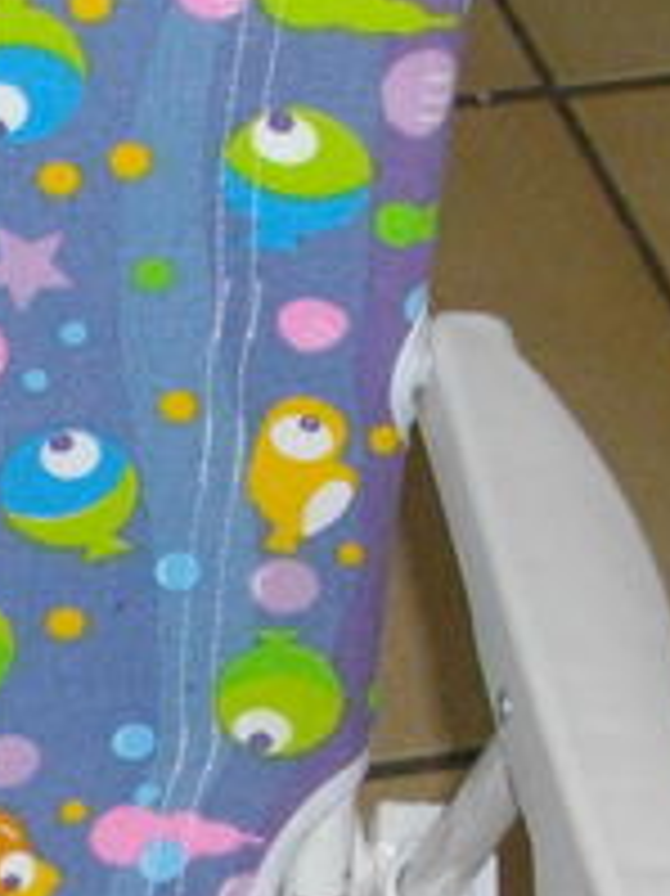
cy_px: 1126
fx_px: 4159
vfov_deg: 12.0
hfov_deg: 8.9
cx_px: -405
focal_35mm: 161
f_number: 2.9
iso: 200
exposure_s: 1/50
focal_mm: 5.7
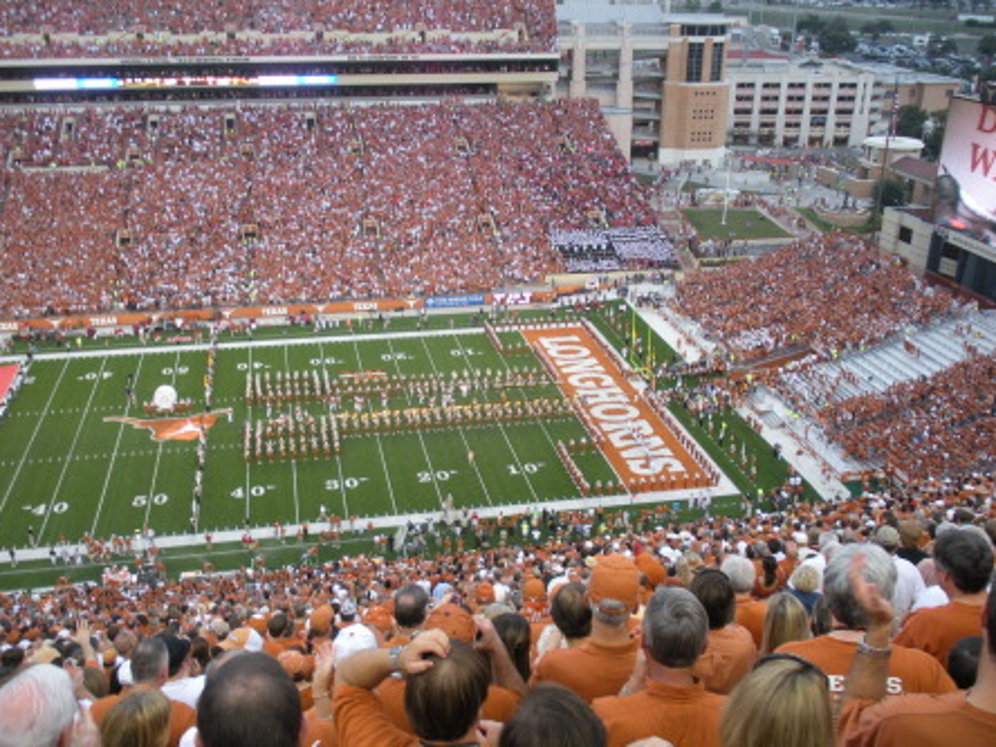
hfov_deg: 50.1
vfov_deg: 38.7
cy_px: 377
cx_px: 498
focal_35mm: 37
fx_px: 1065
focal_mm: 6.3
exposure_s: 1/56.8
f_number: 3.5
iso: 141
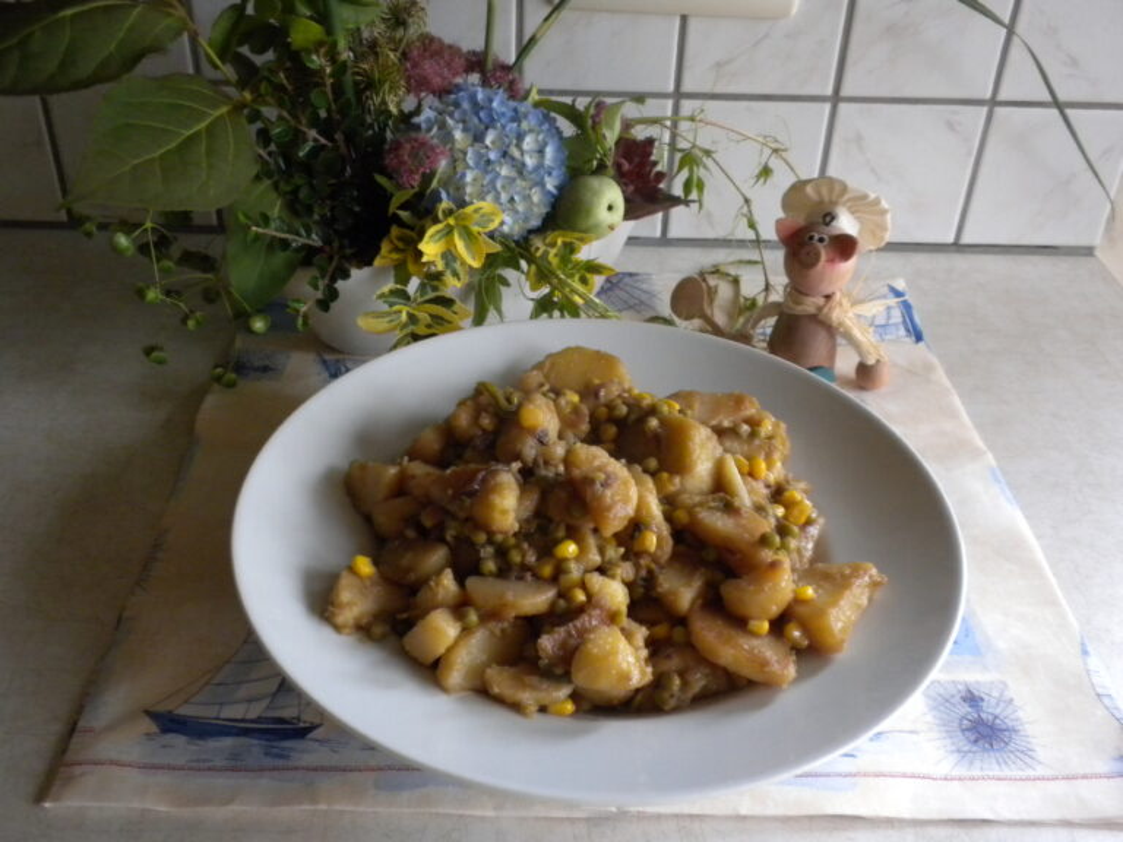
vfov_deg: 38.7
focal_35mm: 37
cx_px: 562
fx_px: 1200
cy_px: 421
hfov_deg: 50.1
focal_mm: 6.6
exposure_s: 1/41.3
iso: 400
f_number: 3.5
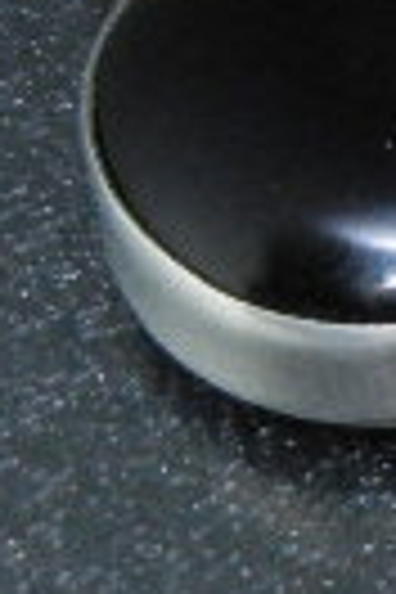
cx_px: 1094
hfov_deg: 6.5
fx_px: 3250
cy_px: 112
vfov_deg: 10.4
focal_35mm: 197
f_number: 7.4
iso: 800
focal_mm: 7.1
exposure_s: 1/30
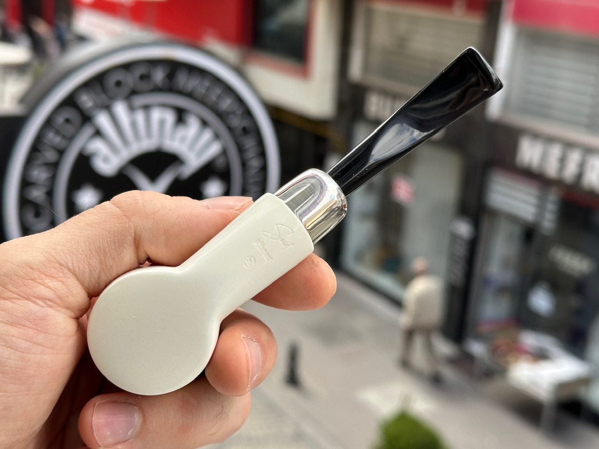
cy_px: 224
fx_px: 831
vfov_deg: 30.3
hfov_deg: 39.7
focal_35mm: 48
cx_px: 300
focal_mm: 6.86
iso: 64
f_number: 1.78
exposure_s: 1/729
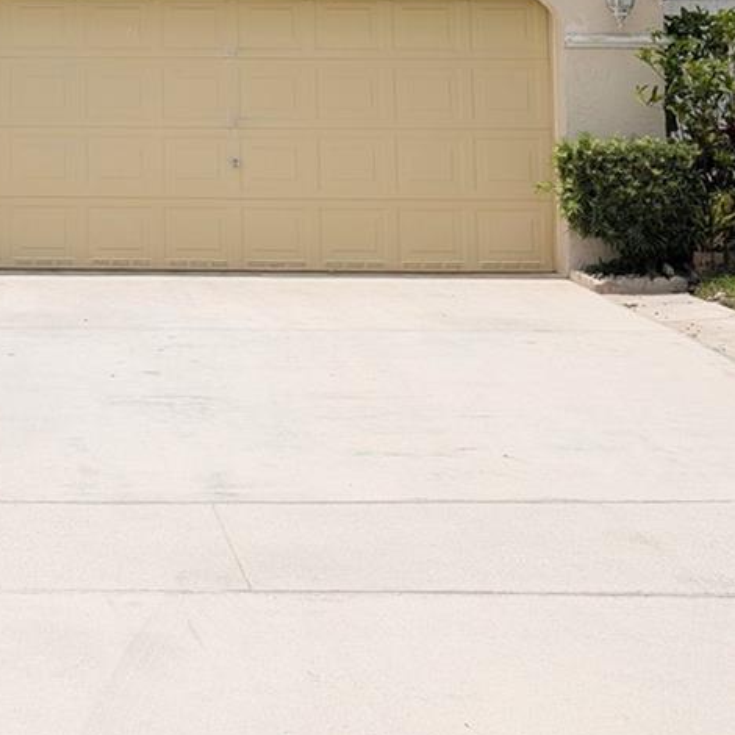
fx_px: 1730
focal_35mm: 72
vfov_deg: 22.7
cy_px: -56
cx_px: -78
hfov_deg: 22.6
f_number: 1.68
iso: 21
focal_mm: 6.9
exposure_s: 1/2037
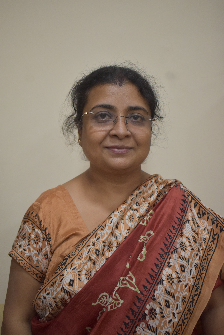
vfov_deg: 45.0
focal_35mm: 44
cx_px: 112
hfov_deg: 30.8
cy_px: 168
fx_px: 406
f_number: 4.2
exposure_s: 1/125
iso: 900
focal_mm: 29
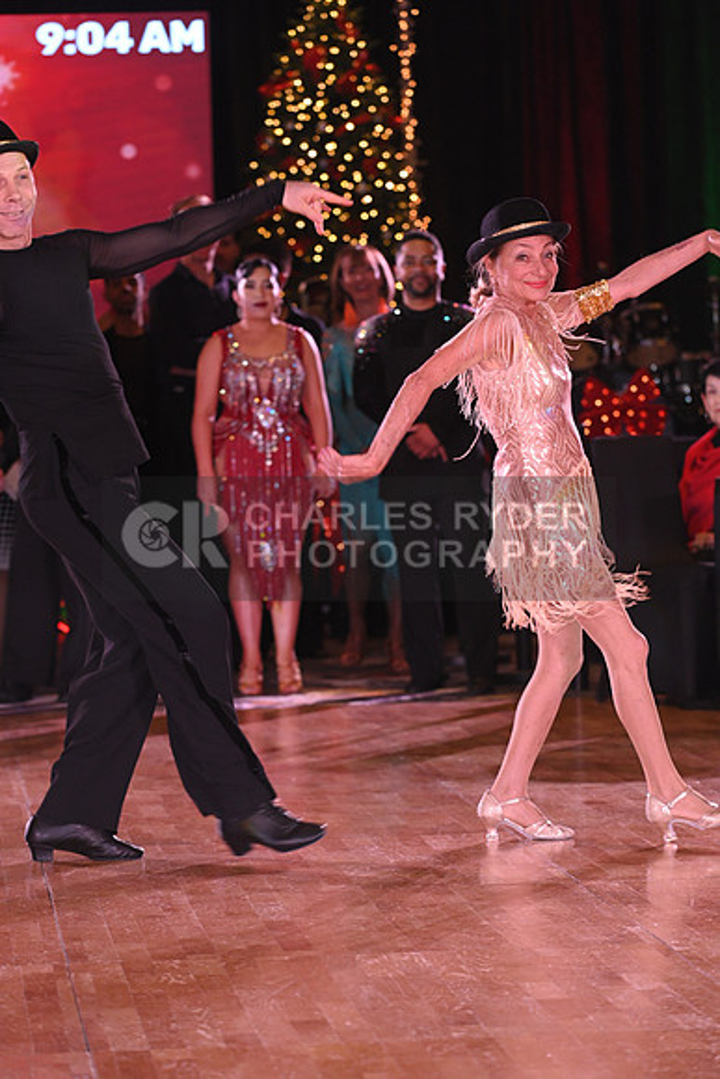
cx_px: 360
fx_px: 4197
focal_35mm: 140
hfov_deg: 9.8
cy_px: 540
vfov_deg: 14.7
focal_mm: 140
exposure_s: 1/200
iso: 2000
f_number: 5.6
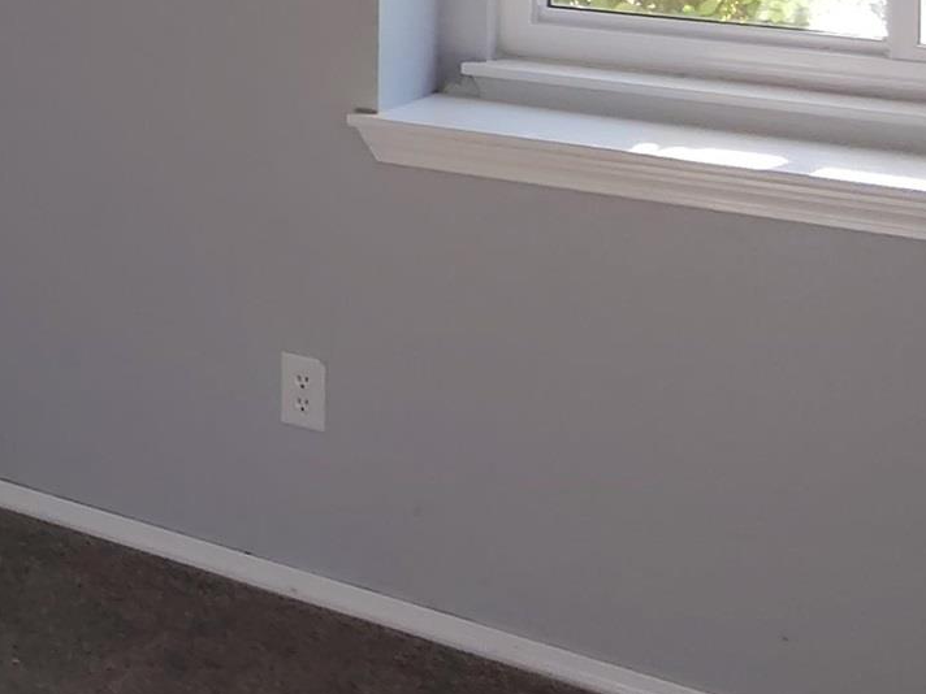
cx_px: -356
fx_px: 1846
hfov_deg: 23.9
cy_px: -234
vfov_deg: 19.5
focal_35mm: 69
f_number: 2.2
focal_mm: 2.13
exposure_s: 1/120
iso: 148
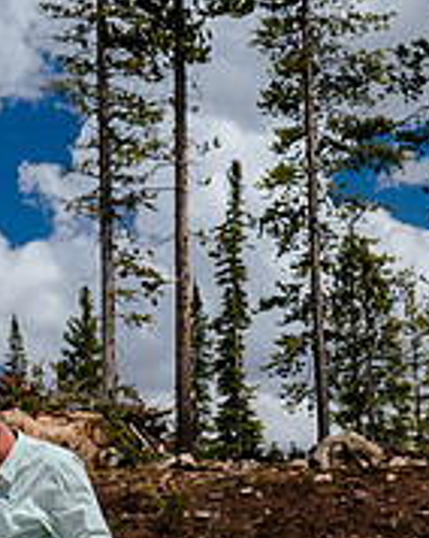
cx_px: 8
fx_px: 2639
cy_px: 390
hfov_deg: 9.2
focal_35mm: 166
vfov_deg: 11.6
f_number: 8
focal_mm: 70
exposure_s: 1/640
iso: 200
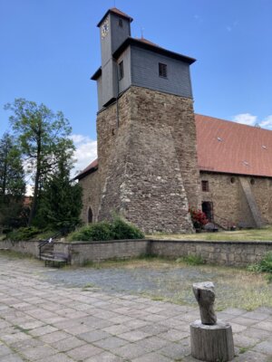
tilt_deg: +10.4
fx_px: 293
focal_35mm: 28
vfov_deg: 63.4
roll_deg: +2.0
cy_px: 181
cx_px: 136
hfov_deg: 49.7
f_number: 1.8
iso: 20
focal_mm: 3.99
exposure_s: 1/432
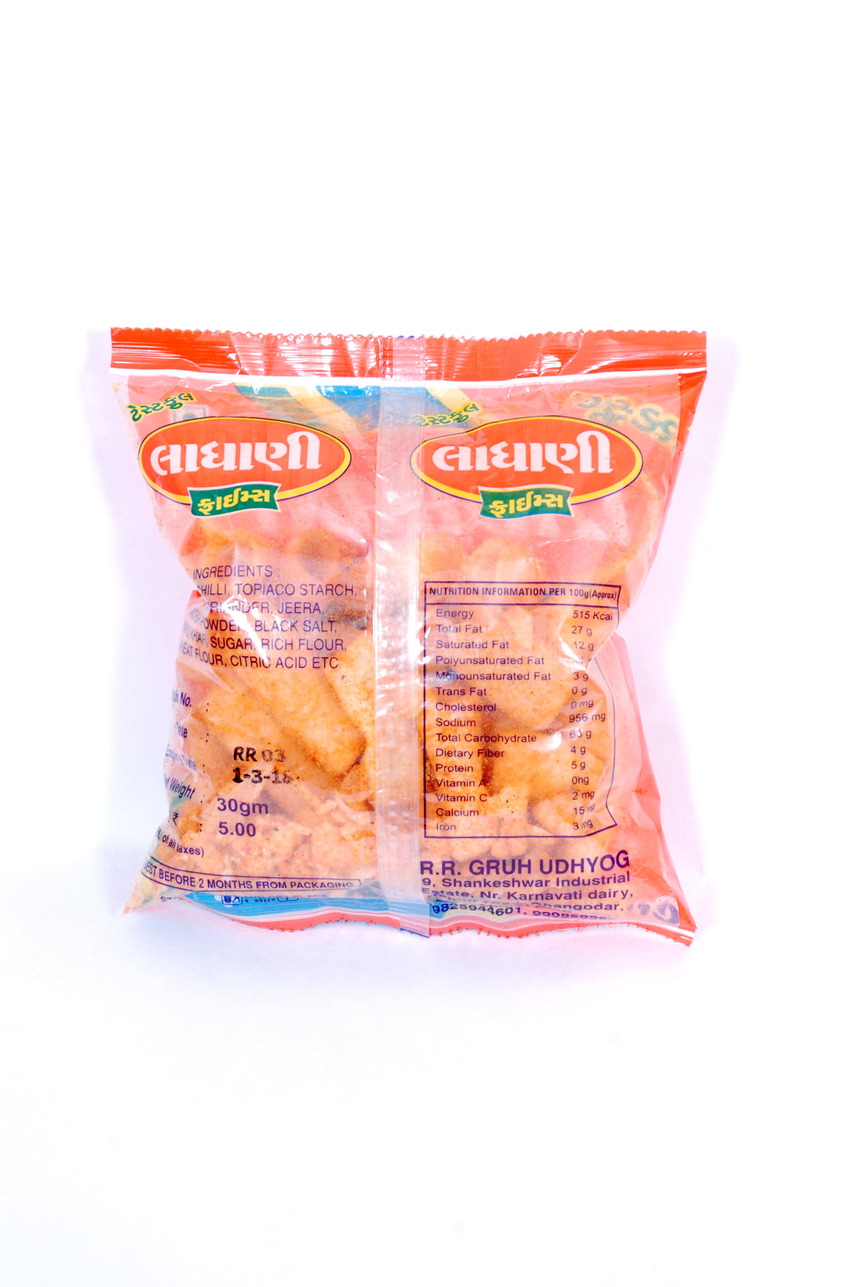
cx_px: 430
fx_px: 7243
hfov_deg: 6.8
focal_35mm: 202
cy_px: 644
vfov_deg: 10.1
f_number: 10
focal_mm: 135
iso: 125
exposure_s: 1/100
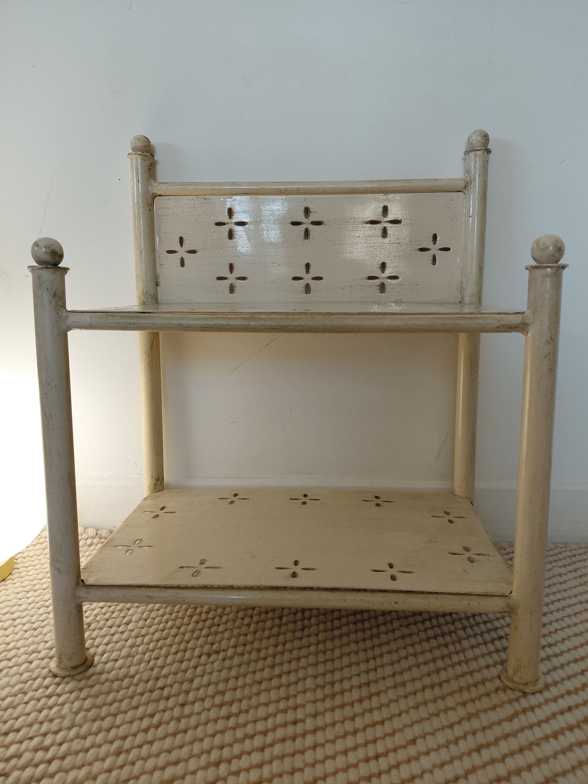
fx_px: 566
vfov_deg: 69.4
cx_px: 294
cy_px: 392
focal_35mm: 25
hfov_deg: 54.9
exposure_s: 1/120
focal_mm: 4.69
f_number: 1.8
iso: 50
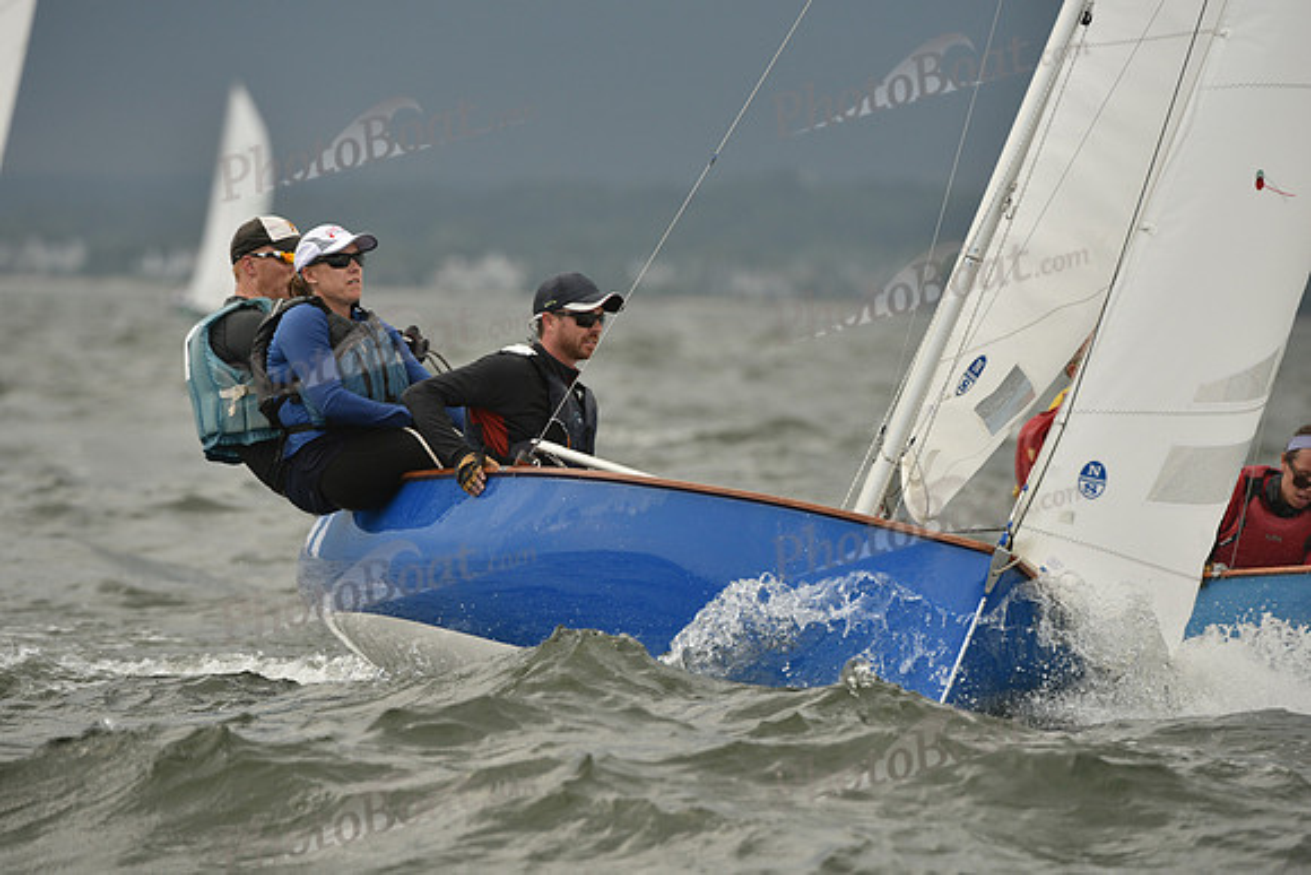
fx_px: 14569
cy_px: 438
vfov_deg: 3.4
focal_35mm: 400
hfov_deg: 5.2
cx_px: 656
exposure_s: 1/800
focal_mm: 400
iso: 320
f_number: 6.3
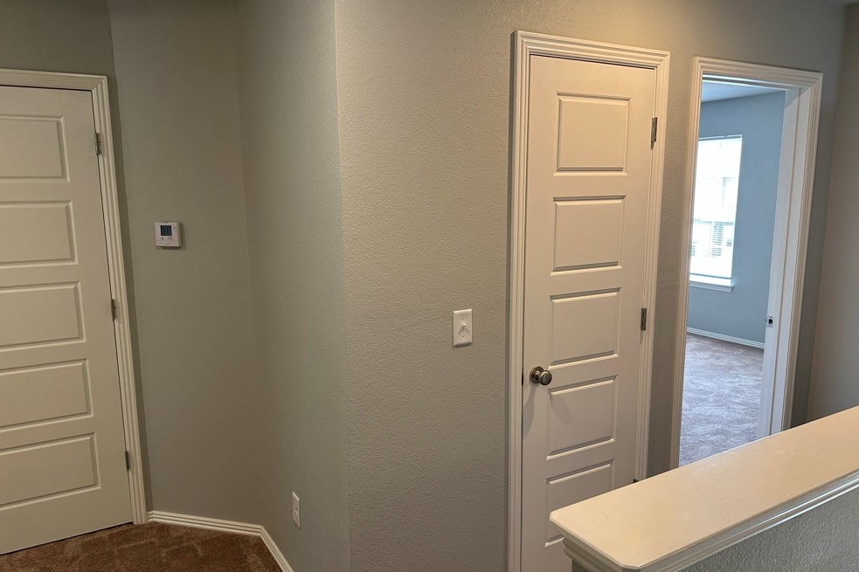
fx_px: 620
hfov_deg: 69.4
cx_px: 416
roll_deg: +0.3
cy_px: 307
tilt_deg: -10.4
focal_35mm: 26
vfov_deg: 49.5
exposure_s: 1/60
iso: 125
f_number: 1.78
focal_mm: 6.86
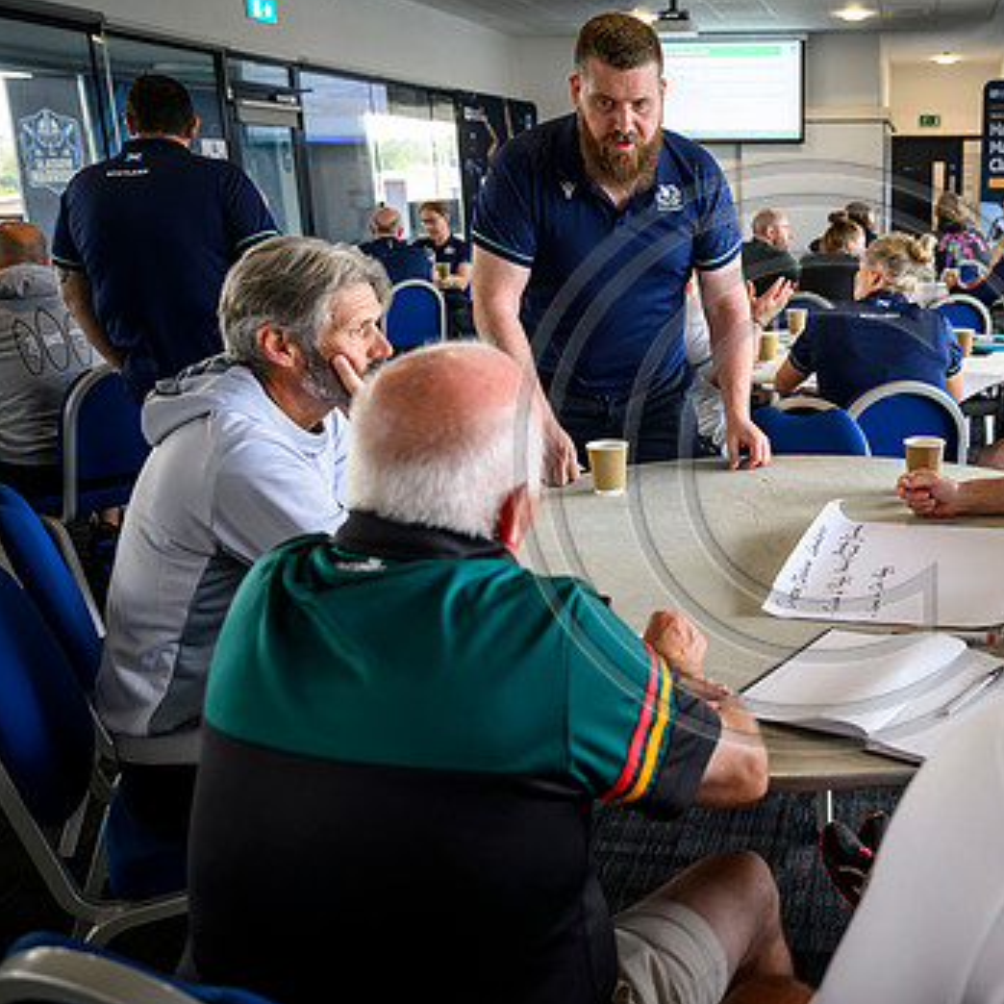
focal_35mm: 34
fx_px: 1116
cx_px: 808
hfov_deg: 45.9
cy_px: 454
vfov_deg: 48.4
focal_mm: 24
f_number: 3.2
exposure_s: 1/400
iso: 1600
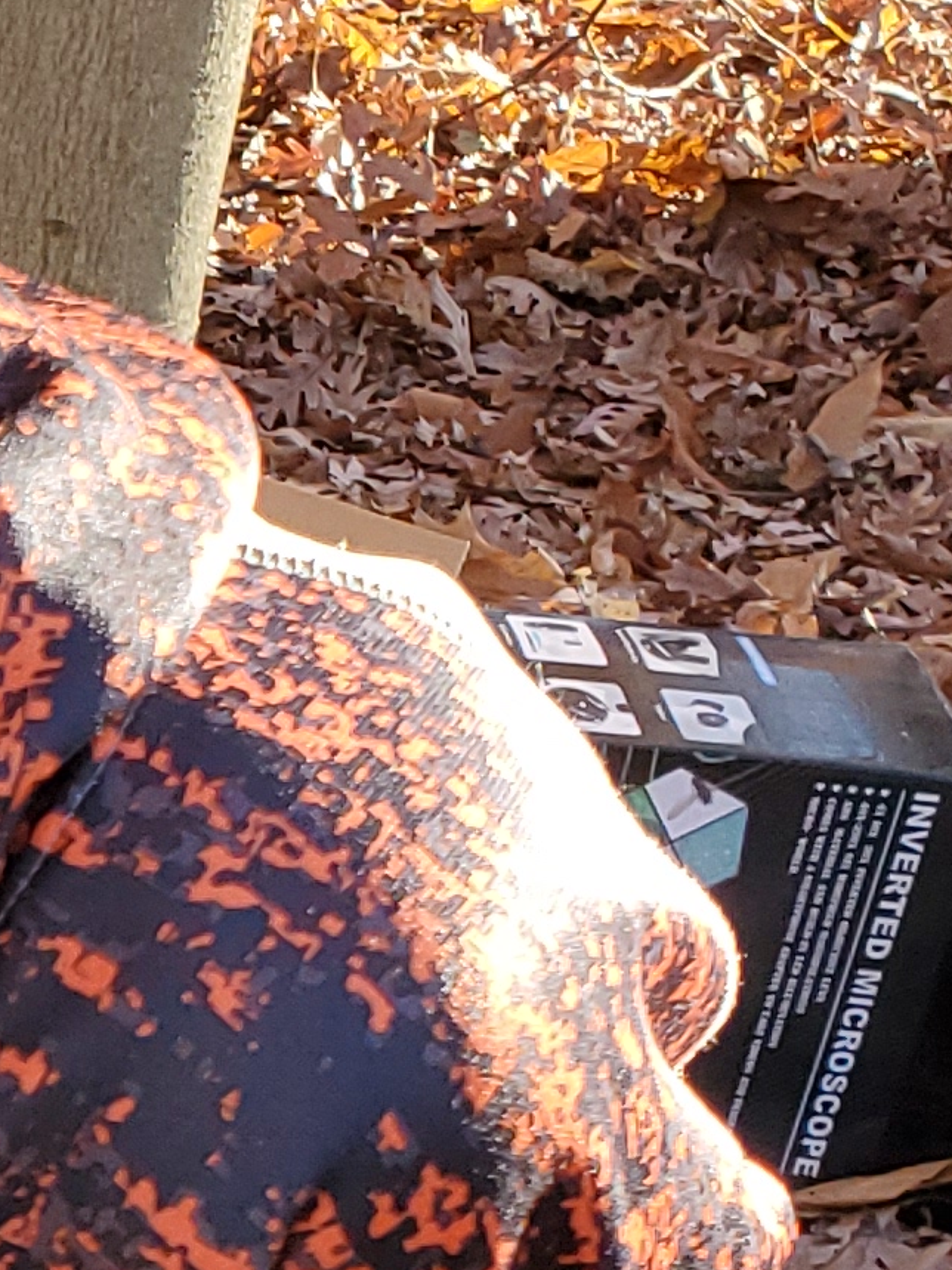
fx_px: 4475
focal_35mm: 122
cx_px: -1156
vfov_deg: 15.3
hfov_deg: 10.7
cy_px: 1740
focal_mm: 4.3
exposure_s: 1/120
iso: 80
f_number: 2.4
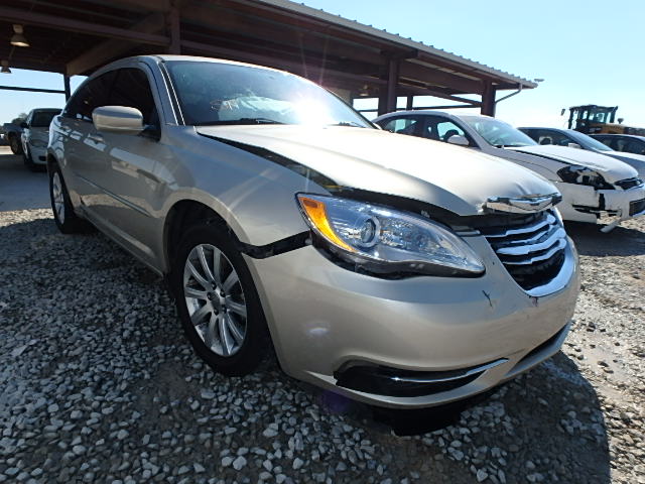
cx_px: 322
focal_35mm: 21
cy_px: 242
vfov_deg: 63.4
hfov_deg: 79.0
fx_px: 391
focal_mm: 3.7
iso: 125
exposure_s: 1/500
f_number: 6
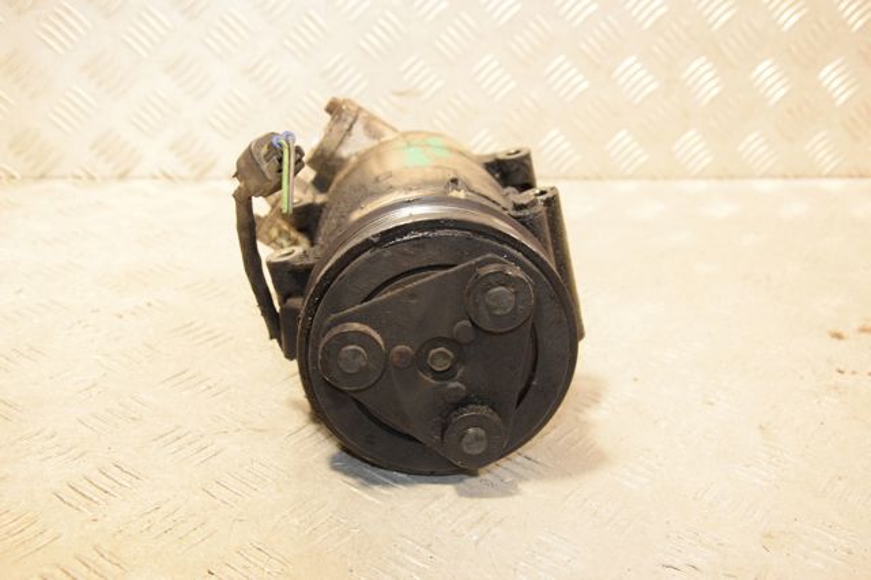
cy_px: 290
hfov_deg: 43.6
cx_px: 436
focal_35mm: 45
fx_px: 1088
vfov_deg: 29.8
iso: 1600
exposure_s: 1/160
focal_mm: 30
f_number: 5.6
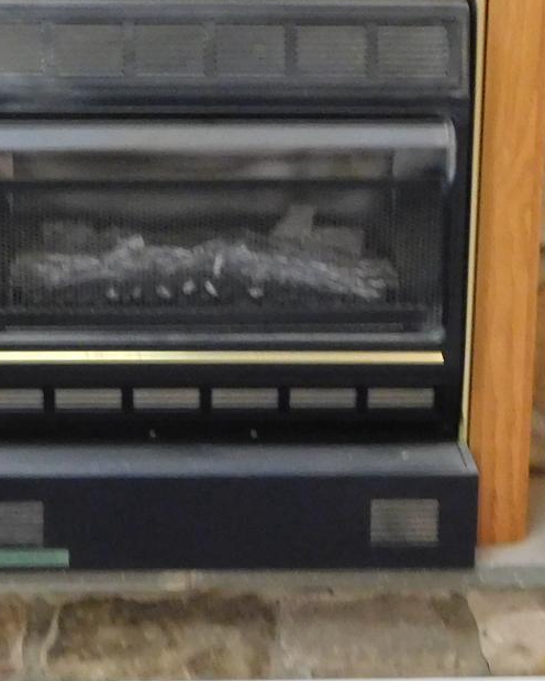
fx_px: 2601
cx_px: 196
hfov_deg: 12.0
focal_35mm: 129
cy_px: 137
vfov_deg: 14.8
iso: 560
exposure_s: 1/8
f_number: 3.6
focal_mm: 7.1
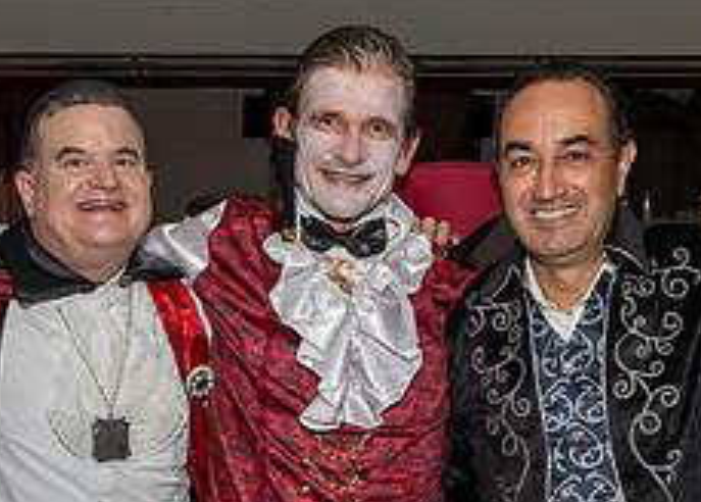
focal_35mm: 77
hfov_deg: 25.6
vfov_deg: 18.0
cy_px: 533
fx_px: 1534
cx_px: 215
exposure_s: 1/250
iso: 1000
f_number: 8
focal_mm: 17
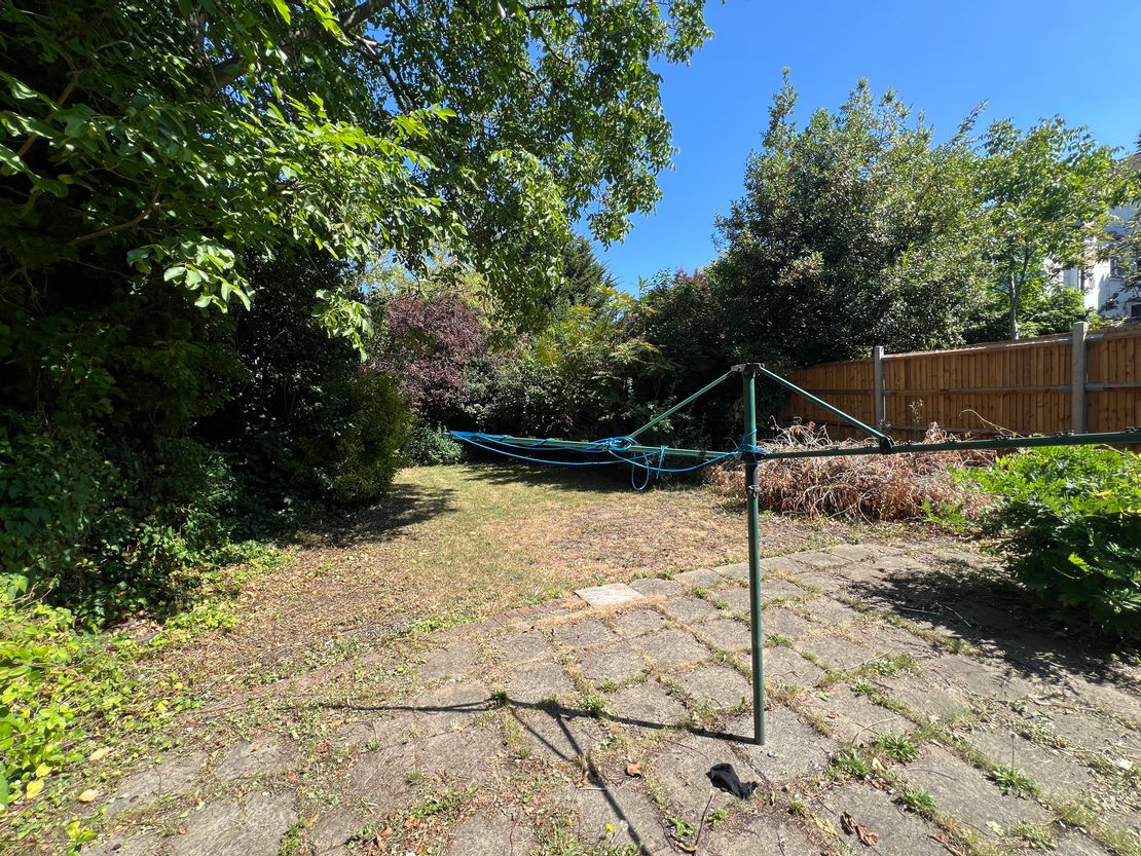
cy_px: 428
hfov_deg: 106.2
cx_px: 570
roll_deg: +1.6
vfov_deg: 89.9
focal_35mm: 13
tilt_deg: -2.4
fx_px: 429
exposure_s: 1/541
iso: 32
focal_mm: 1.57
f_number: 1.8
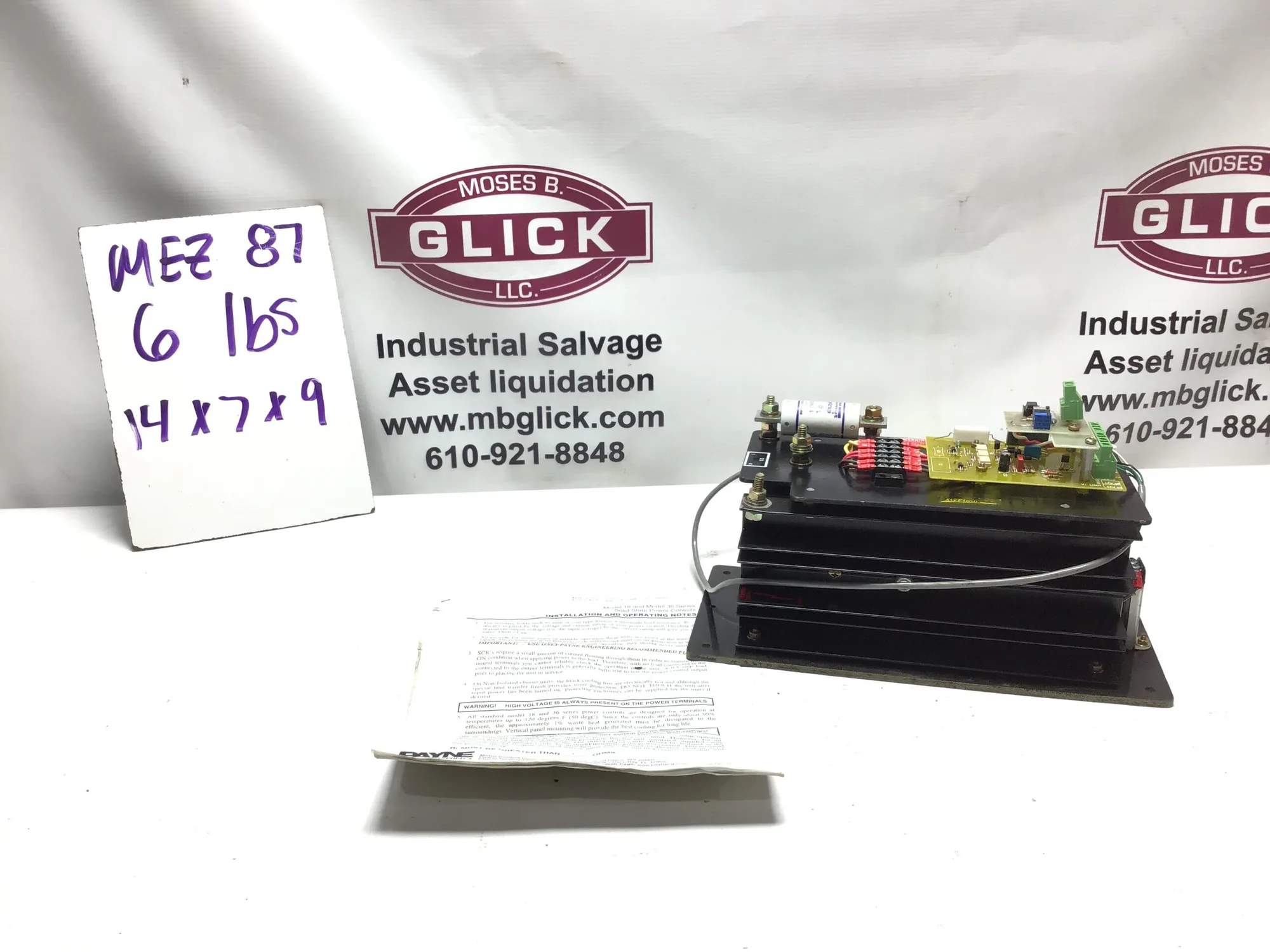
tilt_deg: -21.2
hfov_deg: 58.4
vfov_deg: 45.4
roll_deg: +1.4
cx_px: 635
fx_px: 1137
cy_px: 476
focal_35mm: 31
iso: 50
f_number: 2.4
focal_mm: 3.3
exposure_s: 1/120
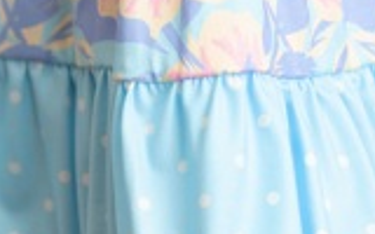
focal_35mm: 379
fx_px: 3873
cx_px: 261
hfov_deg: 5.5
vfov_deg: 3.5
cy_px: -21
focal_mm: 85
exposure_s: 1/200
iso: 400
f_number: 2.5
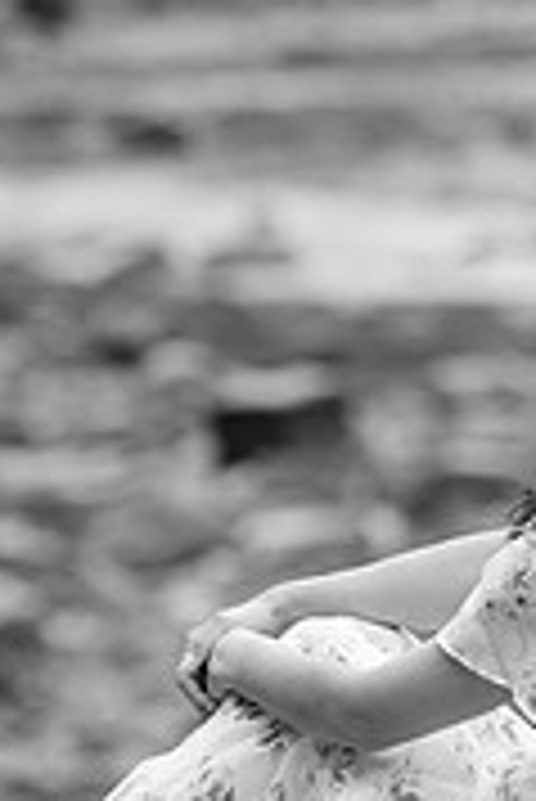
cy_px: 216
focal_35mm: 348
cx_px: 581
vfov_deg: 5.9
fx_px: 7756
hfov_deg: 4.0
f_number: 3.5
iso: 320
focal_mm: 138
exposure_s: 1/250
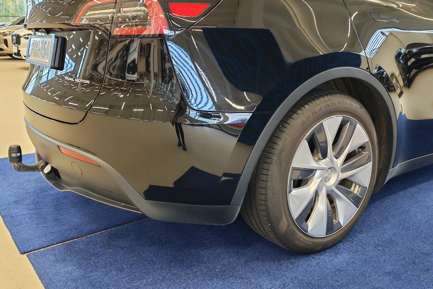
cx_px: 216
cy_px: 135
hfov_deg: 54.4
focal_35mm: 35
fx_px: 421
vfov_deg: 37.8
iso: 640
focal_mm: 6.12
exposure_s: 1/100
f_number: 1.9
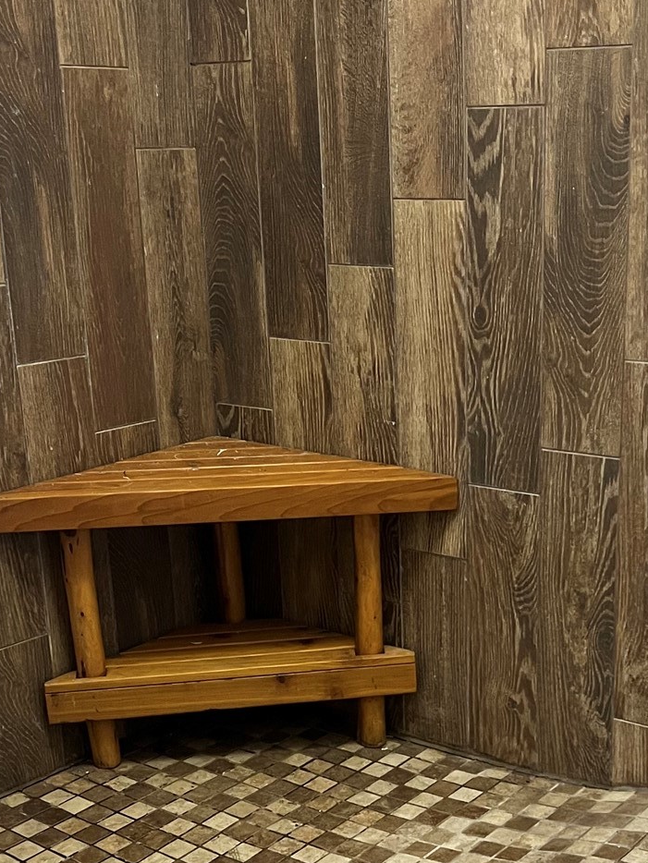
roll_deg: +0.1
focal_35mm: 57
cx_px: 452
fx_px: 1422
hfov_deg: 25.5
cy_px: 648
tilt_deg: -20.9
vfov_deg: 33.1
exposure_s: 1/60
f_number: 1.5
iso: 320
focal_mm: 5.7
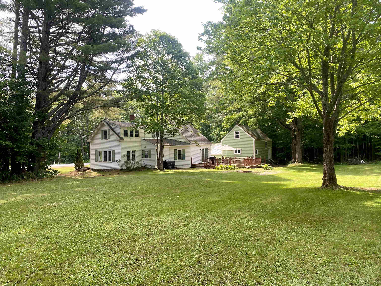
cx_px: 190
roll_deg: +0.6
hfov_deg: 67.3
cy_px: 143
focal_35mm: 26
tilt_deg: -0.2
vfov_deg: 53.1
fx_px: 286
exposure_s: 1/387
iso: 32
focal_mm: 4.25
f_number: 1.8
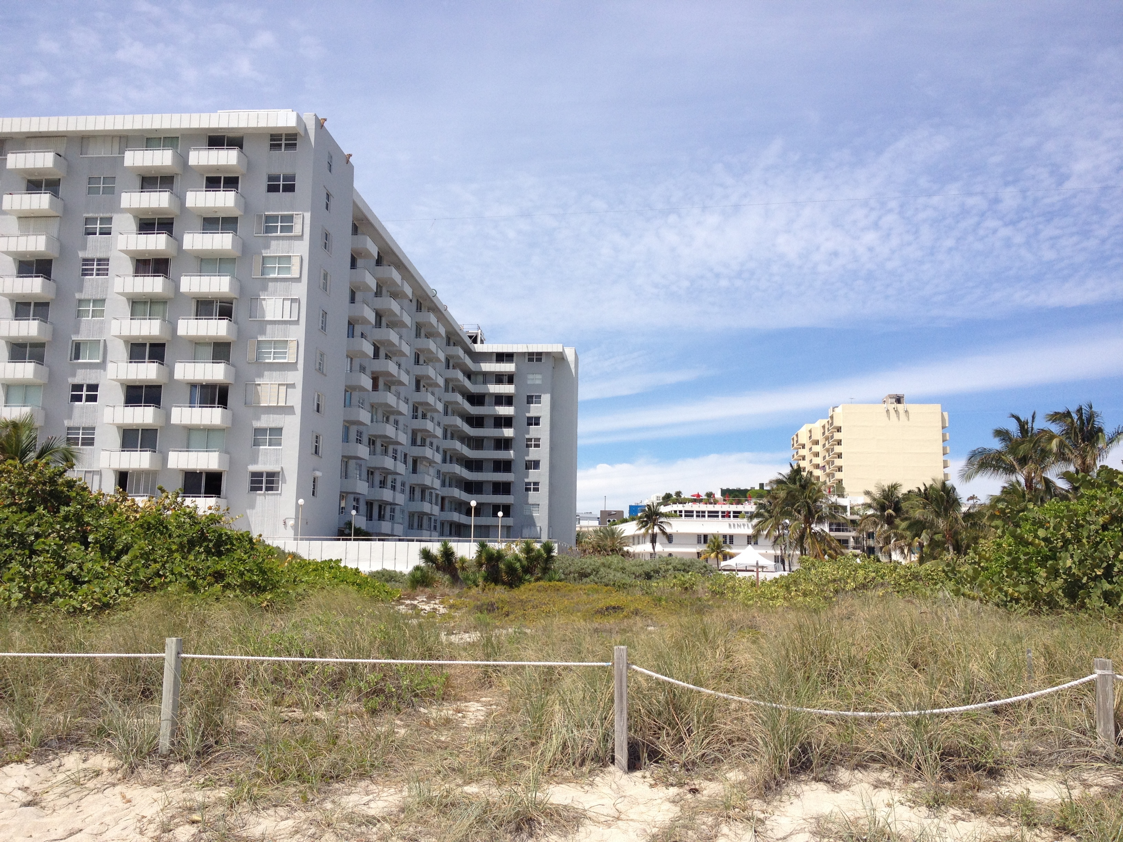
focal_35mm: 35
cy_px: 421
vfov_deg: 40.7
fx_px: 1135
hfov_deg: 52.6
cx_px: 562
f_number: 2.4
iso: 50
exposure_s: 1/2304
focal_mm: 4.28
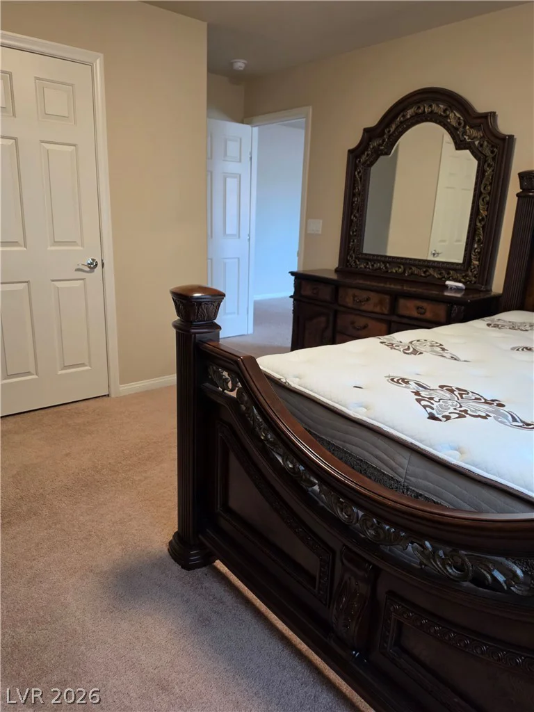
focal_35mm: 23
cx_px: 267
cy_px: 356
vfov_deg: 73.9
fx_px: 473
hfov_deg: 58.9
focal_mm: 6.5
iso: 400
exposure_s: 1/120
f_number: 1.4
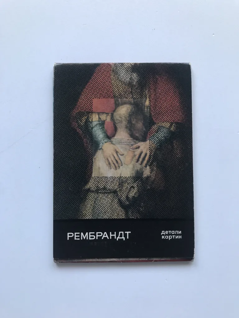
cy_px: 159
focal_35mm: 28
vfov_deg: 63.4
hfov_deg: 49.7
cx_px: 120
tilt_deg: -88.4
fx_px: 258
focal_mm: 3.99
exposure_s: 1/33
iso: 25
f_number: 1.8
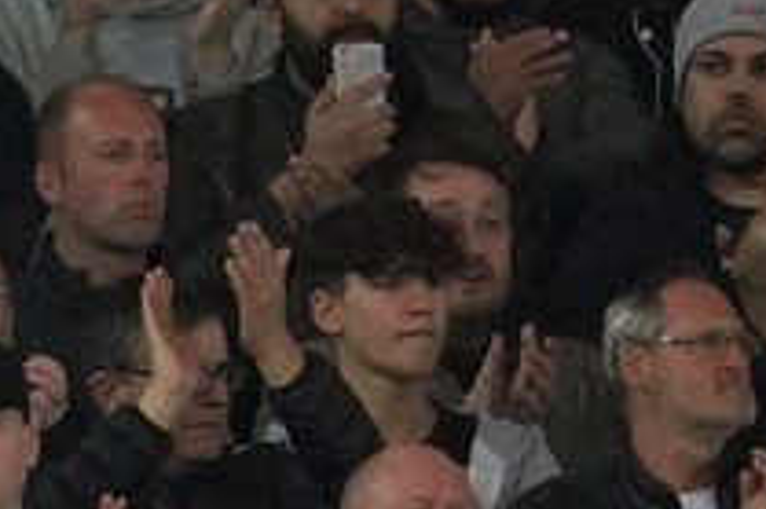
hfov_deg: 0.9
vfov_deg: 0.6
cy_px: 280
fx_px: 50898
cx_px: -590
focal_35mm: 2394
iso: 3200
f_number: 2.8
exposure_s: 1/2500
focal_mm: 400
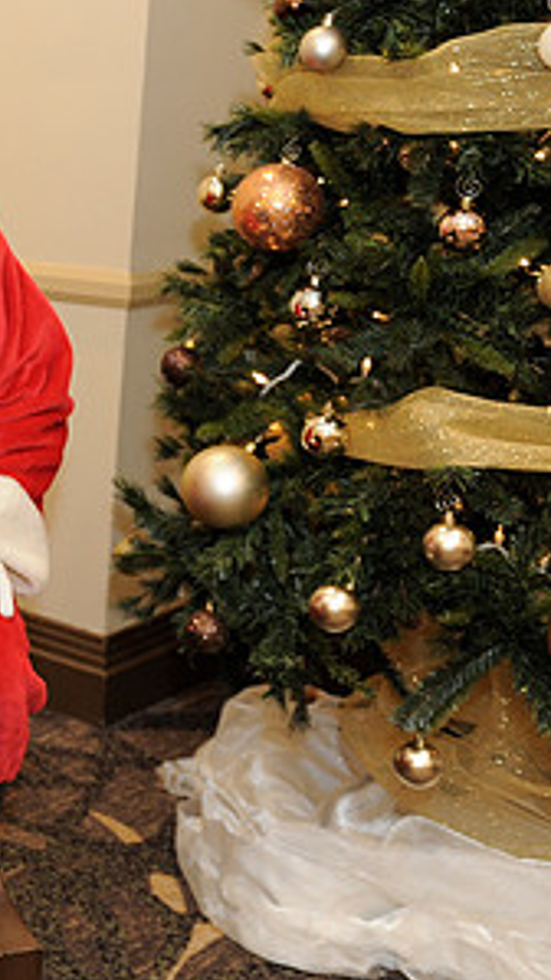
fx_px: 1638
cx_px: -341
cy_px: 442
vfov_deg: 33.3
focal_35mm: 63
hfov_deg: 16.8
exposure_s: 1/100
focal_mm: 31
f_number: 4
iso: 1600
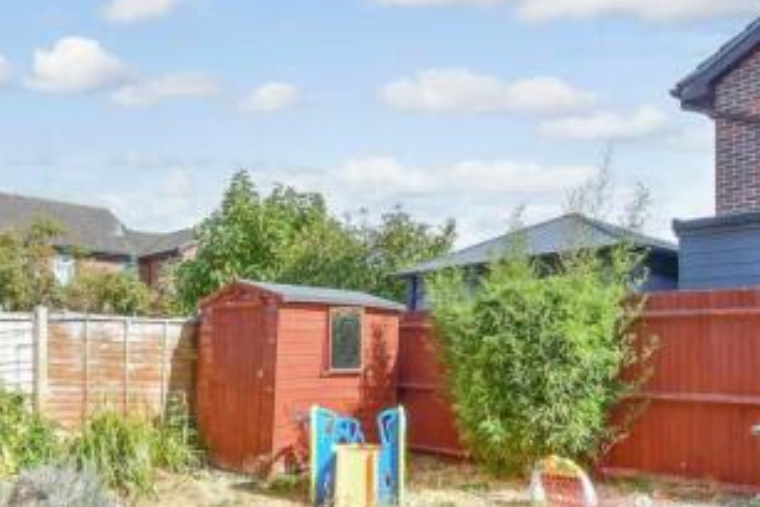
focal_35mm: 32
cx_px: 256
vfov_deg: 40.5
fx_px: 676
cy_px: 350
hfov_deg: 57.5
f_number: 8
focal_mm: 10
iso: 320
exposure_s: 1/500
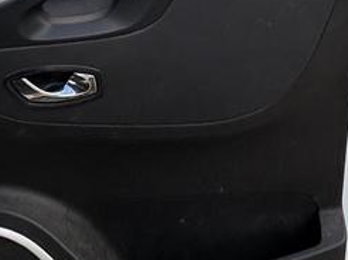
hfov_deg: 37.5
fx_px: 512
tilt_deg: -9.7
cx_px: 153
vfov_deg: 24.4
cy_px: -89
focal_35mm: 51
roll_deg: +7.1
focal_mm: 2.22
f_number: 2.2
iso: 40
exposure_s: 1/354
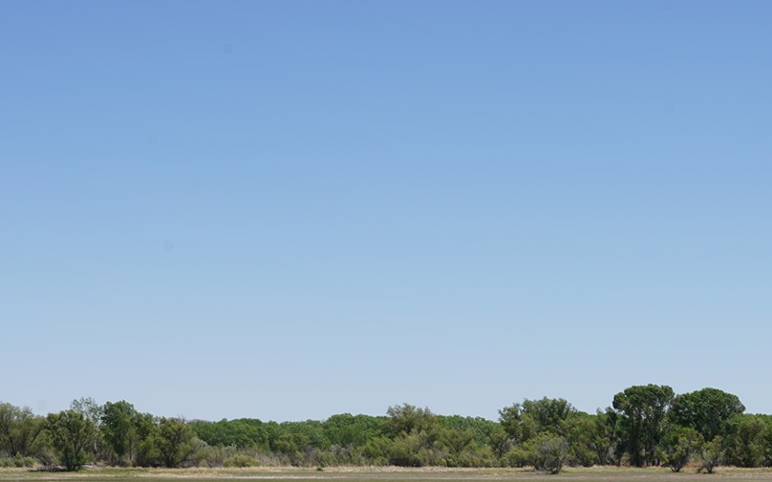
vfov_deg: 12.0
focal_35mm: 106
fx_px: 2230
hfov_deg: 19.5
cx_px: 543
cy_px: 636
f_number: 16
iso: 100
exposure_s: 1/100
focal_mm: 42
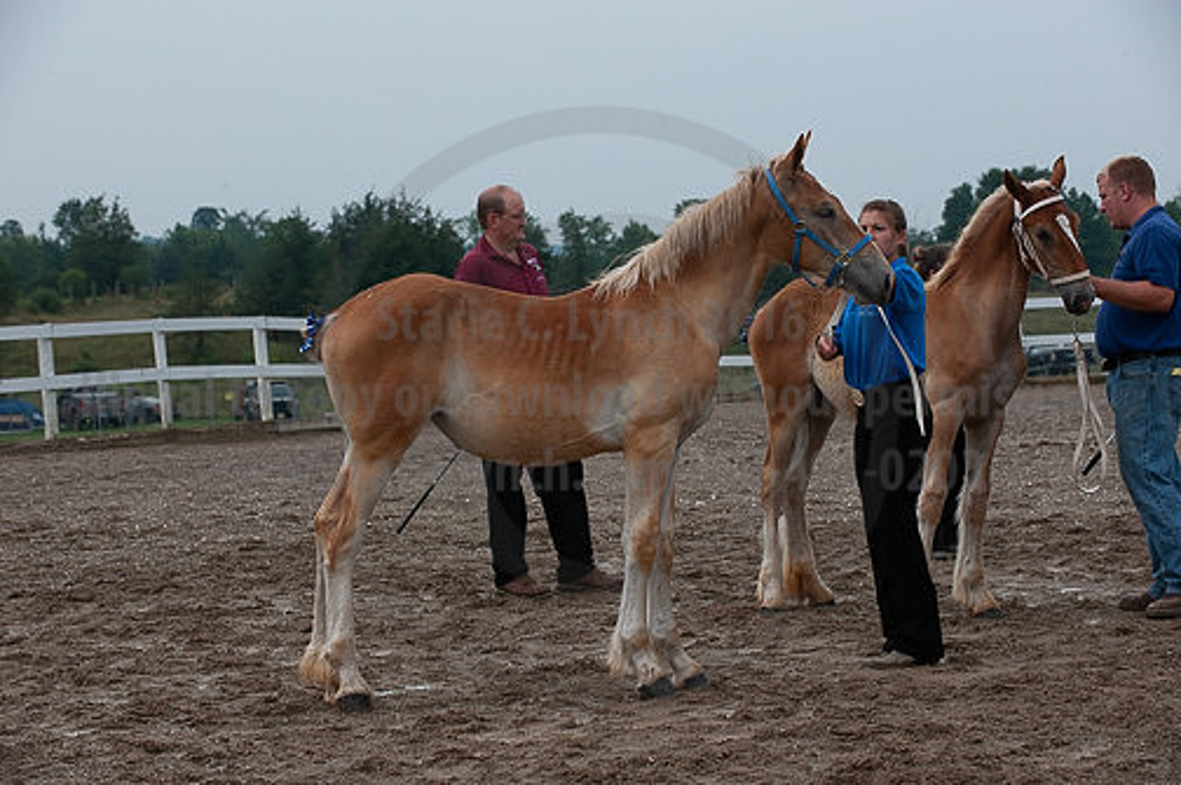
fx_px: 3802
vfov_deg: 11.8
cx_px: 590
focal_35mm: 116
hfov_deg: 17.7
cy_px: 392
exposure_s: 1/1250
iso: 640
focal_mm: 116
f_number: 5.6
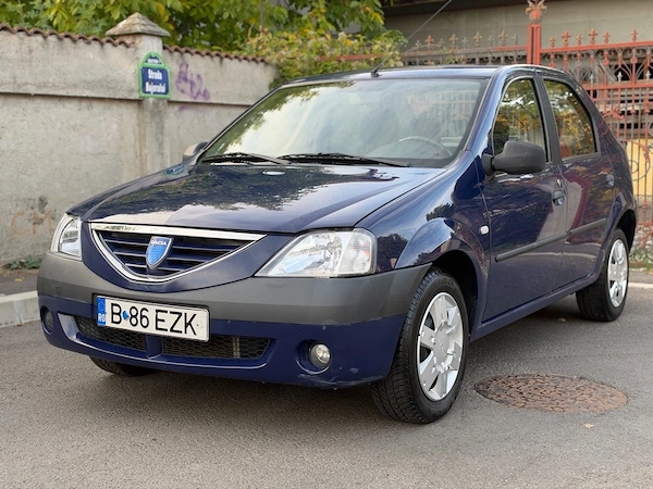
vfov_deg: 30.3
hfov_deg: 39.7
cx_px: 326
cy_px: 244
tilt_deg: -5.7
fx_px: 905
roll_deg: +0.9
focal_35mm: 48
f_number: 1.8
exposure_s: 1/265
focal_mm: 6.93
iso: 64
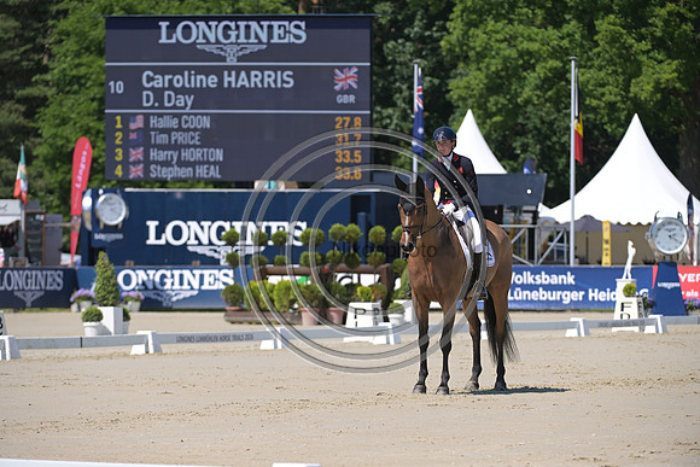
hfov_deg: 8.6
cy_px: 234
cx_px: 350
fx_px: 4668
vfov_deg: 5.7
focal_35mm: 240
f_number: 5
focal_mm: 240
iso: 250
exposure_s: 1/1250
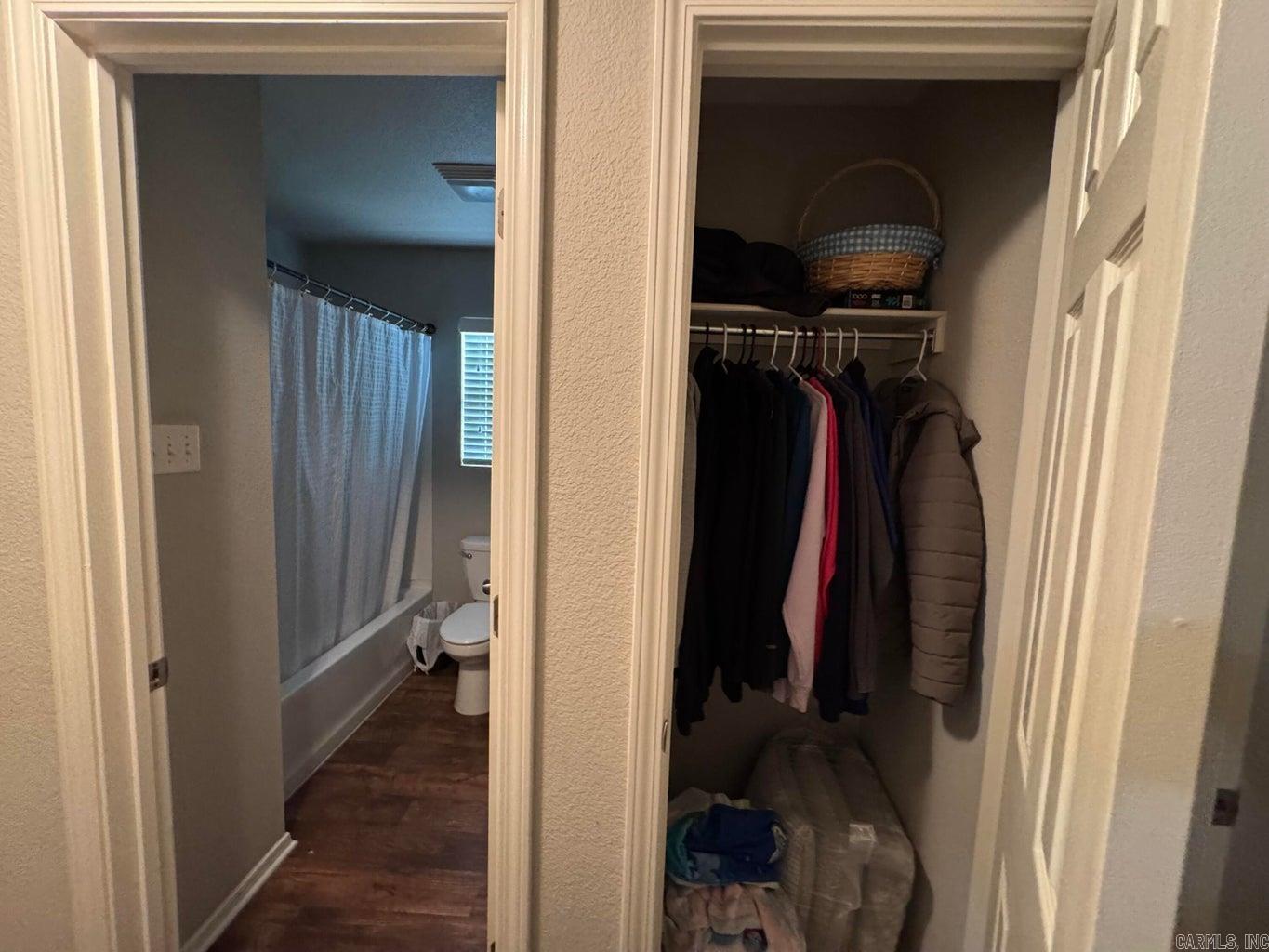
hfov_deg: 102.1
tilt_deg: -4.4
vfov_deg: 85.7
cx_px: 634
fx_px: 513
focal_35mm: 14
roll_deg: -2.2
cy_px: 476
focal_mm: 2.22
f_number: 2.2
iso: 1000
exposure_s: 1/60
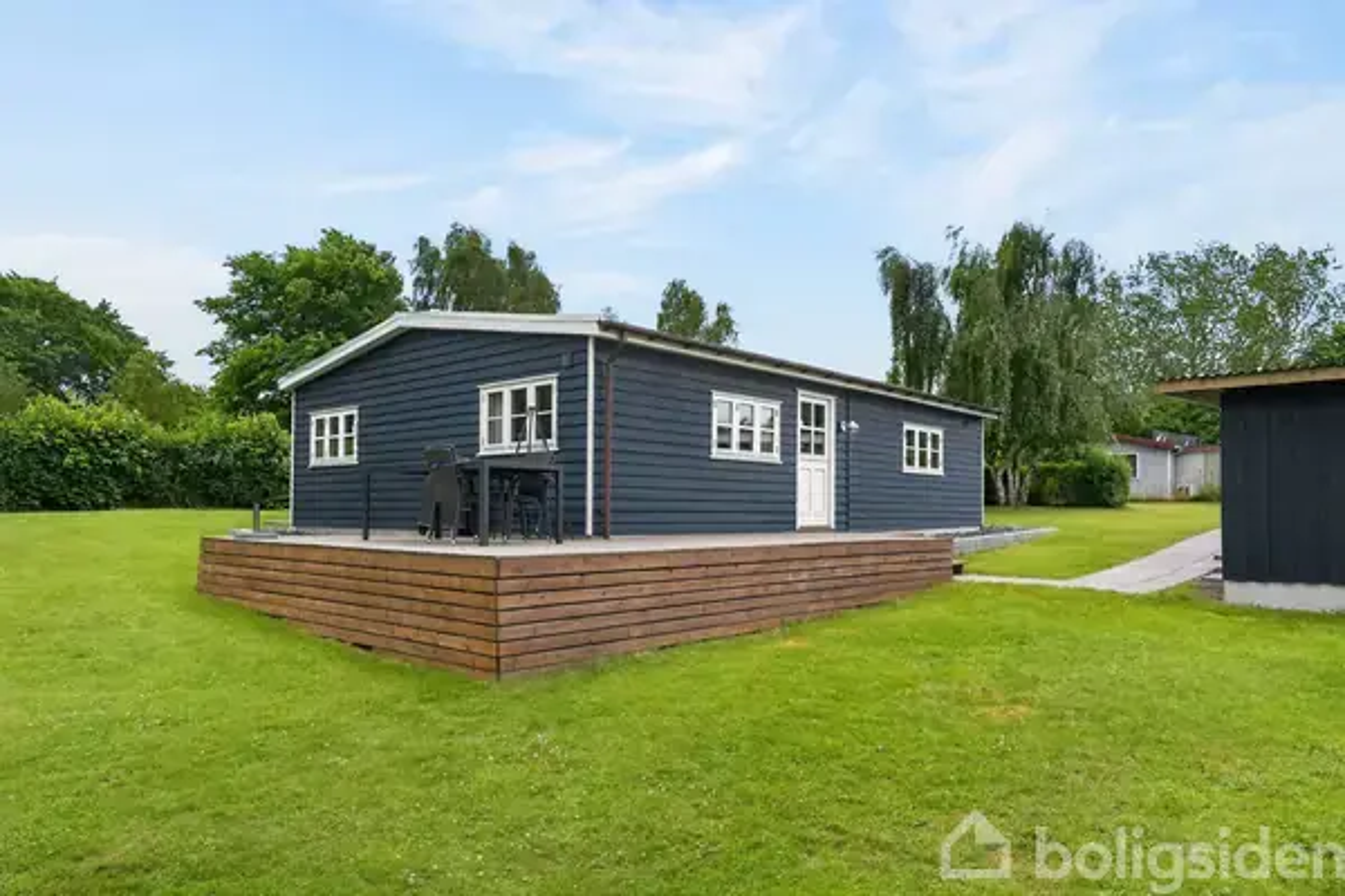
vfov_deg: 55.1
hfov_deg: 76.1
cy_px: 448
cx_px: 672
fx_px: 859
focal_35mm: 23
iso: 800
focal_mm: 23
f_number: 8
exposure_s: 1/800
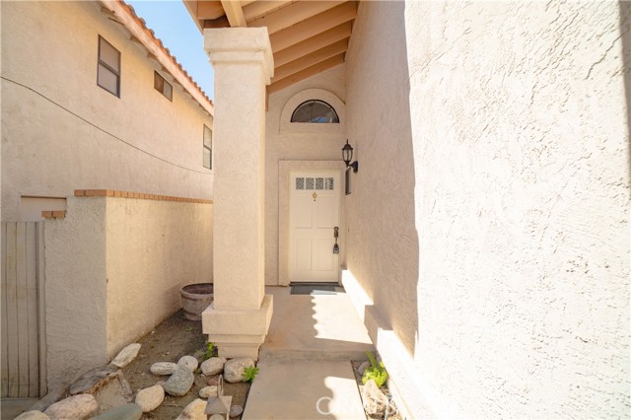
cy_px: 210
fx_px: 263
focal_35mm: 15
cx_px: 316
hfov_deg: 100.4
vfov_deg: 77.3
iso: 100
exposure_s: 1/160
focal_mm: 10
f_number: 7.1
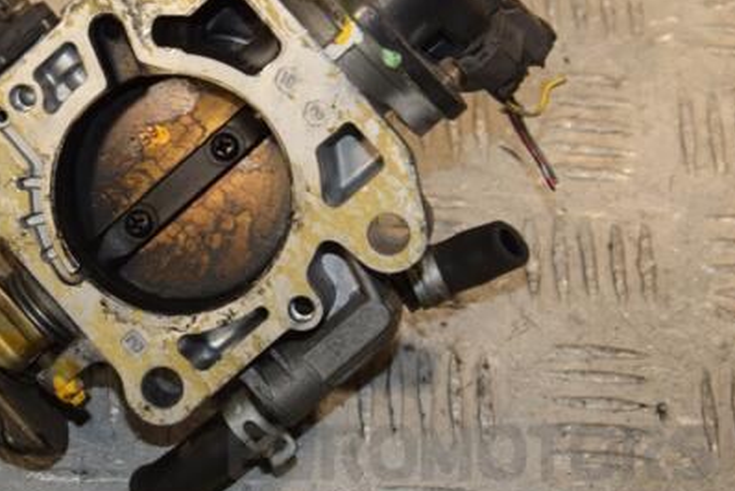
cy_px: 207
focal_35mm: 131
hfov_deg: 15.6
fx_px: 2676
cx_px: 194
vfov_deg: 10.5
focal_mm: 58
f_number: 9
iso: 800
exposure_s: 1/200
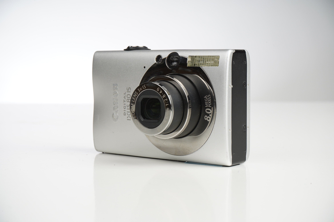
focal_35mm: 70
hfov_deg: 28.9
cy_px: 111
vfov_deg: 19.4
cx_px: 167
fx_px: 649
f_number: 18
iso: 160
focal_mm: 70
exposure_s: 1/160
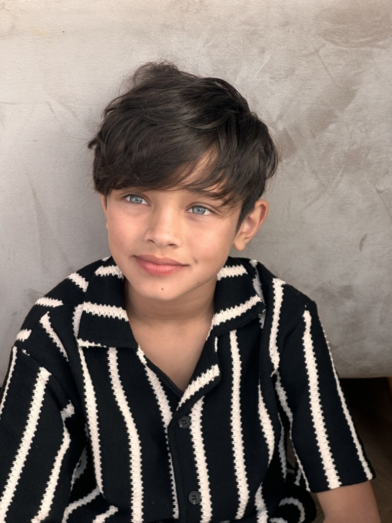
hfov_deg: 19.1
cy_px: 262
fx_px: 1163
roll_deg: -0.4
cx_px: 196
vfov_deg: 25.3
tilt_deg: -18.6
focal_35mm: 77
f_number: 2.8
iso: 64
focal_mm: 9
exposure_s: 1/99
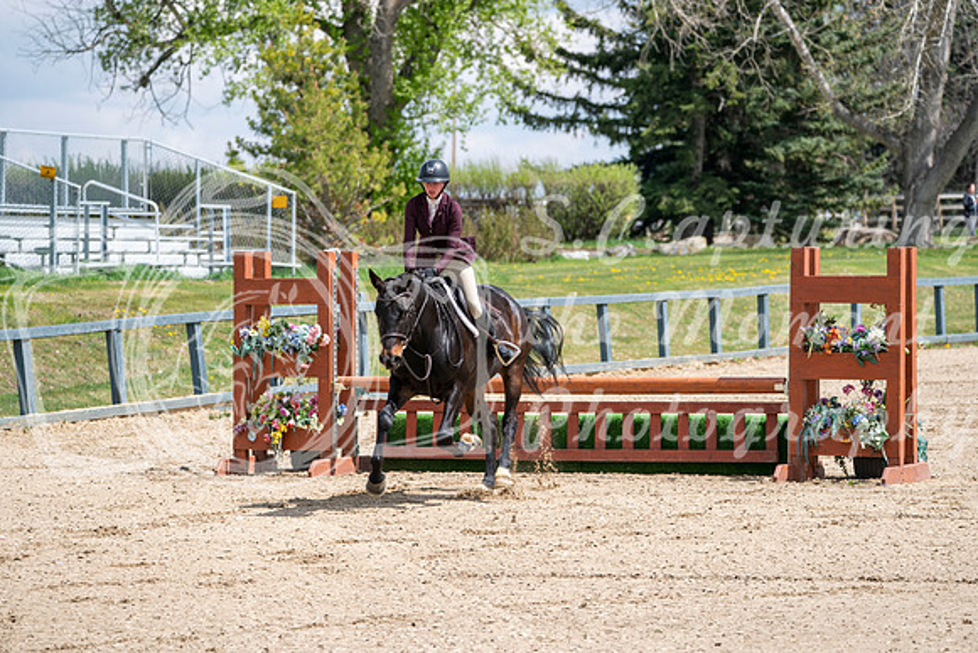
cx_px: 489
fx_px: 4864
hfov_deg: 11.5
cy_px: 326
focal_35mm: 179
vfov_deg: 7.7
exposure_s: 1/400
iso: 100
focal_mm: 179
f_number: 5.6
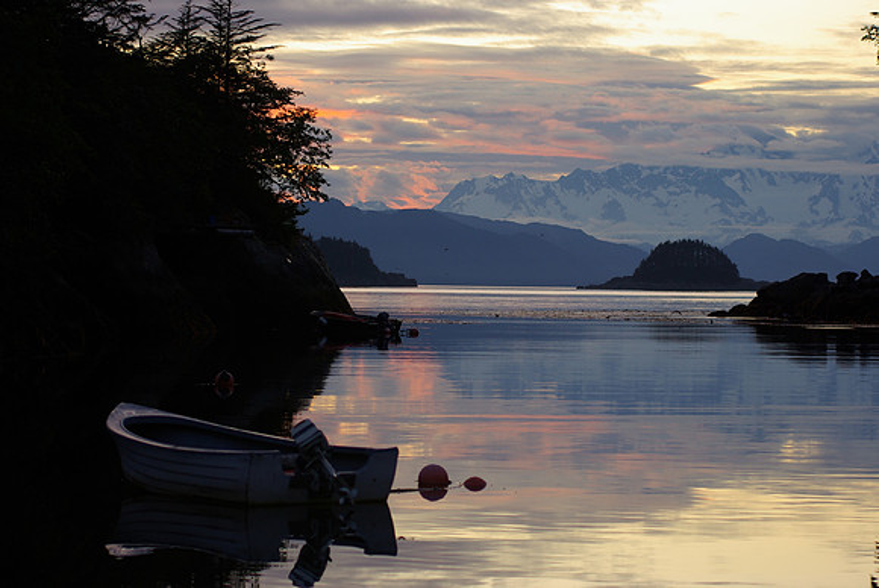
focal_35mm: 120
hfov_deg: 17.0
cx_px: 440
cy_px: 294
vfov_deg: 11.4
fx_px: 2933
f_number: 4.5
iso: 100
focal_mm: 80
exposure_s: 1/125
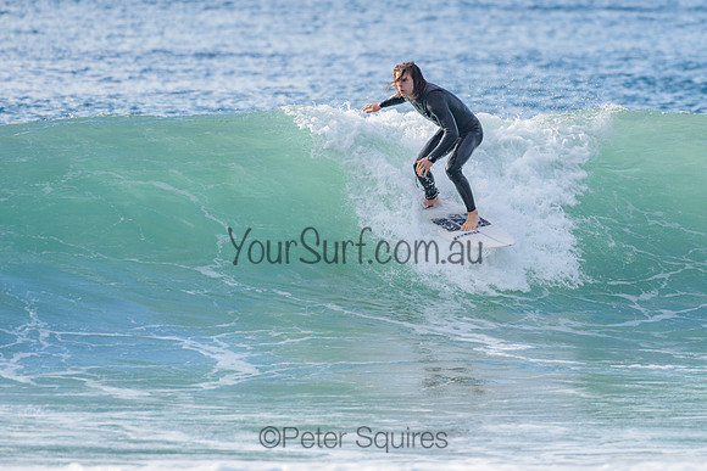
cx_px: 419
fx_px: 12045
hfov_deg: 3.4
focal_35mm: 613
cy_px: 219
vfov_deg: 2.2
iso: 360
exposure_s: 1/2000
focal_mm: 500
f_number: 5.6
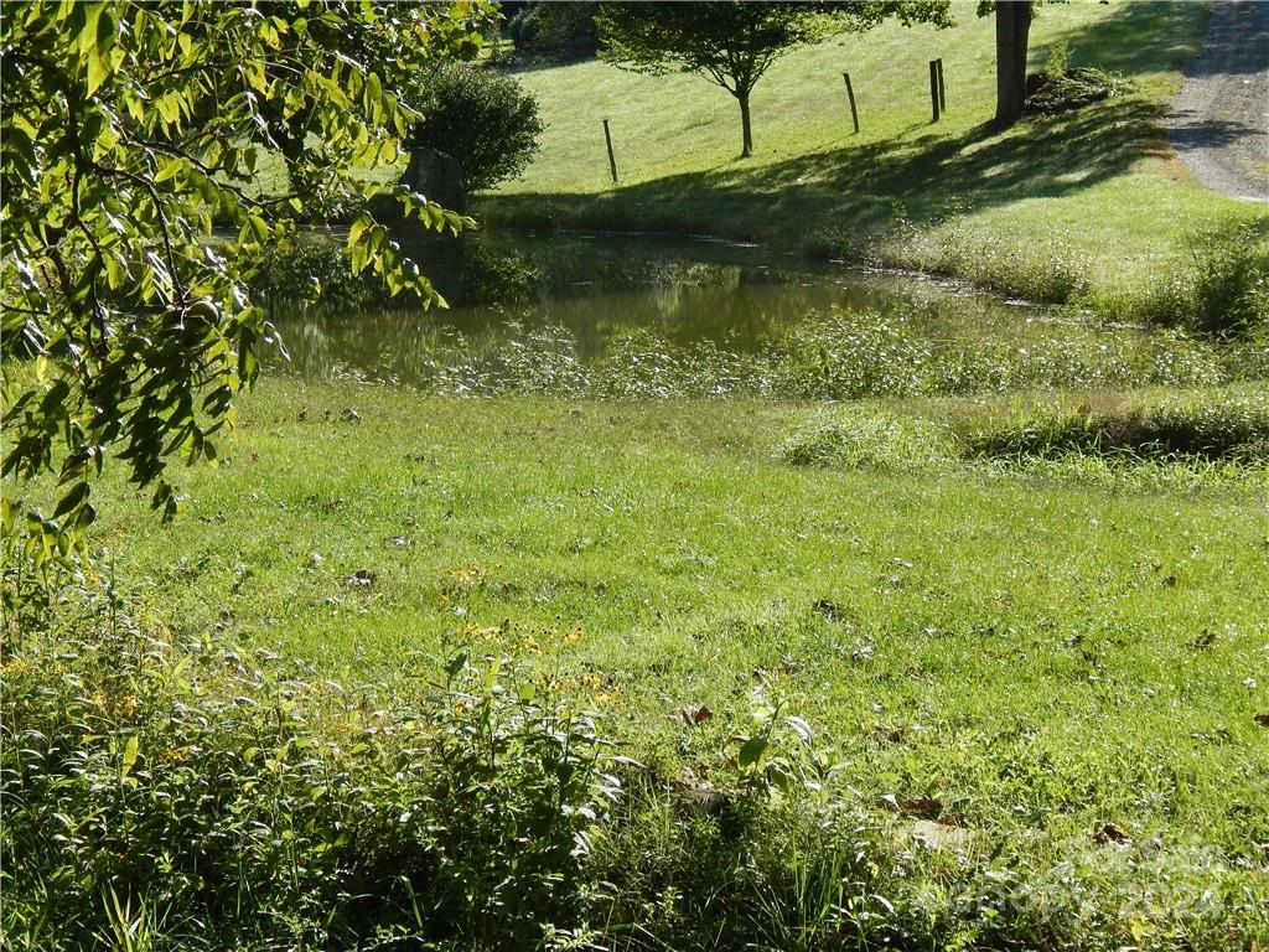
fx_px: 3446
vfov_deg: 15.7
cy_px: 476
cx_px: 634
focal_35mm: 94
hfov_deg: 20.9
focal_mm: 16.6
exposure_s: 1/500
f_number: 4.4
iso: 125
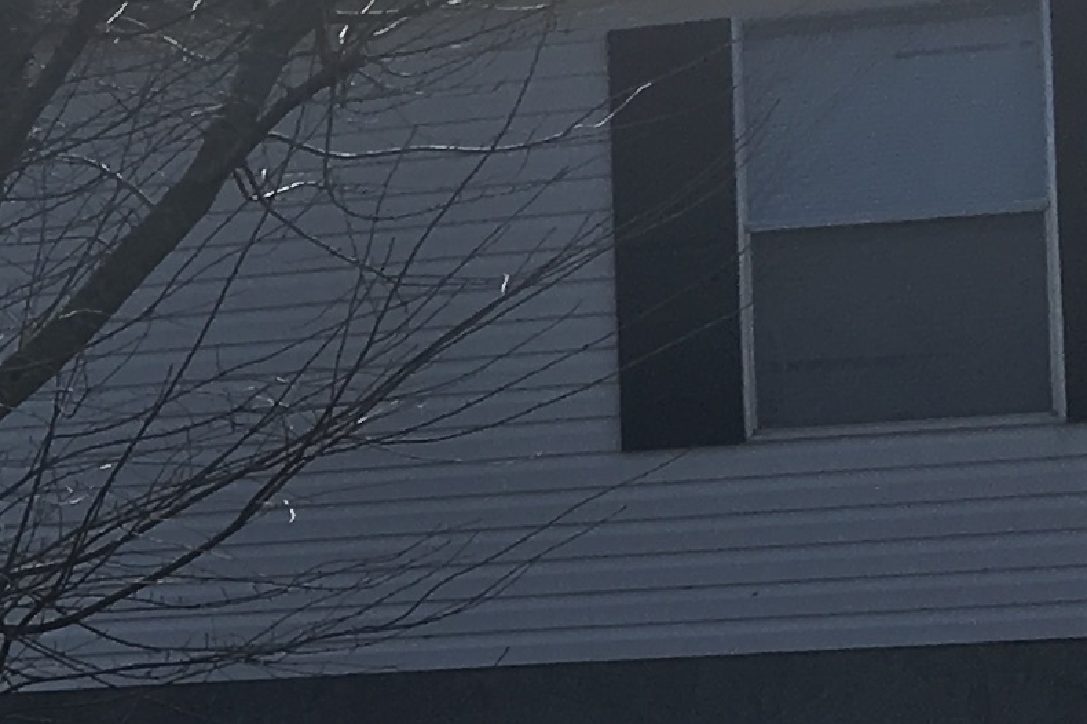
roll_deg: +0.4
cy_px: 824
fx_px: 4648
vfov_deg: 8.8
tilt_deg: +5.2
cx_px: -731
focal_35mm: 154
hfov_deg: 12.4
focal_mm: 4.15
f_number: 2.2
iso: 25
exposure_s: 1/3846
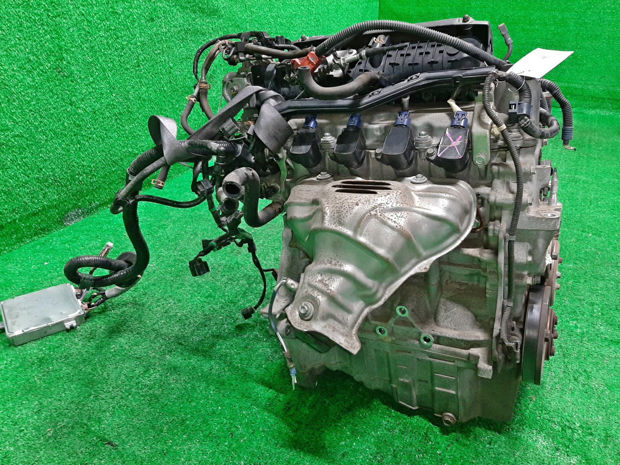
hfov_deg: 67.3
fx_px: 466
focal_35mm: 26
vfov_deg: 53.1
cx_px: 310
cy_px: 232
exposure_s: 1/50
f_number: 1.7
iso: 219
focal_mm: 3.93
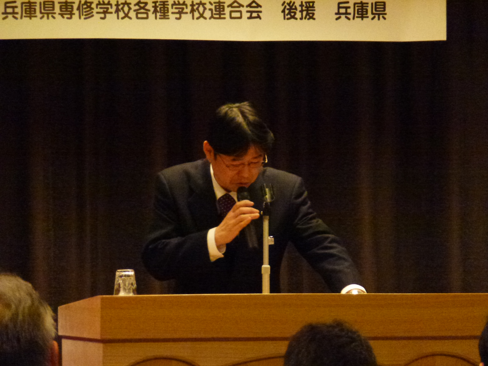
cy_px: 183
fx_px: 5413
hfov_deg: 5.2
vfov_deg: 3.9
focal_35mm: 384
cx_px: 244
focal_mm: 68.8
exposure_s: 1/30
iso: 1600
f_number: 5.9
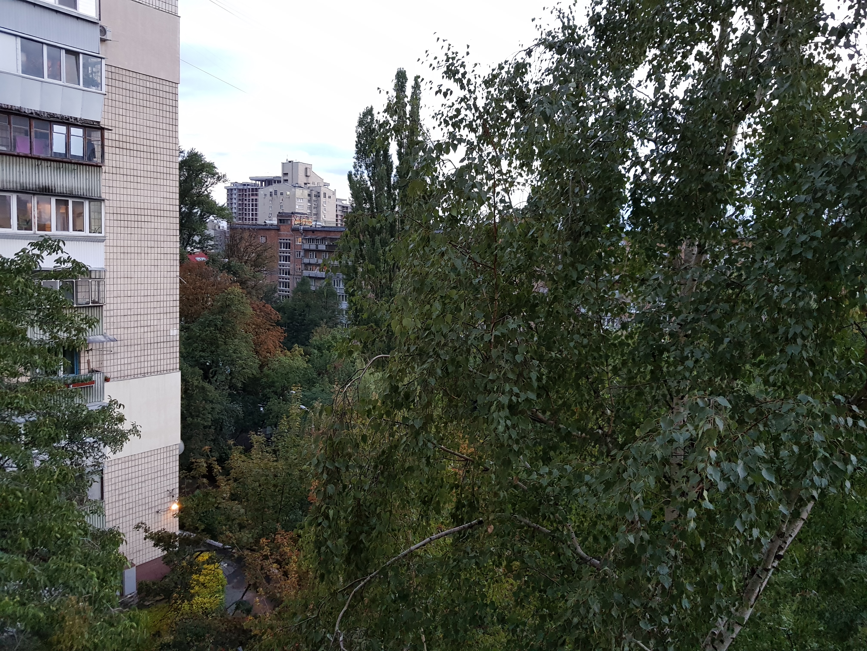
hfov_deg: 67.3
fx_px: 651
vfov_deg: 53.1
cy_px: 326
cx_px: 434
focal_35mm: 26
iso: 250
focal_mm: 4.3
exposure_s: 1/33
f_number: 1.7
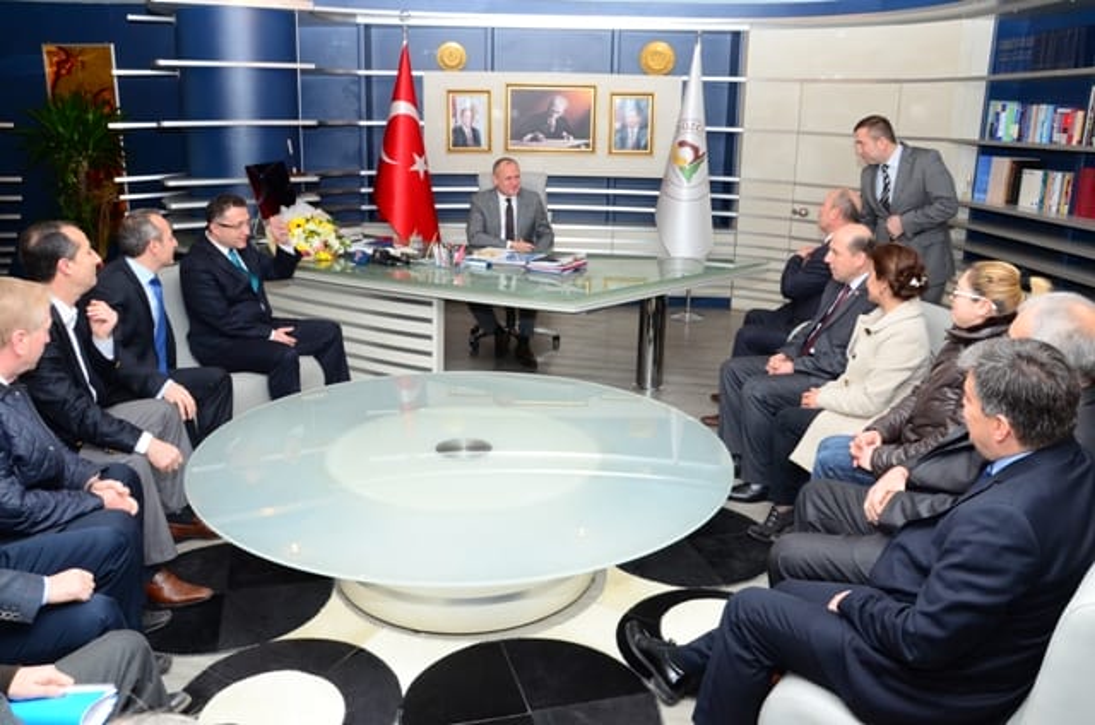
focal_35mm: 27
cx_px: 548
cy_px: 362
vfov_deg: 47.7
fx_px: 820
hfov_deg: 67.5
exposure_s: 1/60
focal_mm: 18
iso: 1000
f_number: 7.1
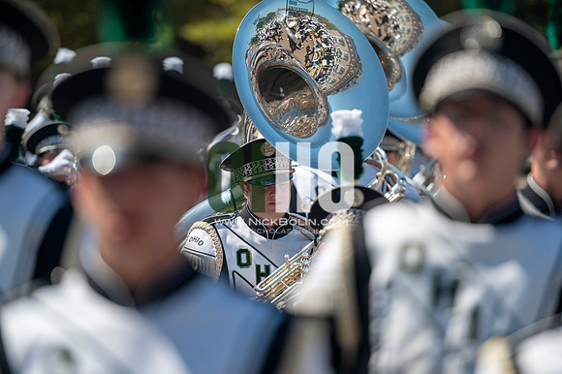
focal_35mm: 200
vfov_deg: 6.9
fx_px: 3120
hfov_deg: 10.3
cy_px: 187
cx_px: 281
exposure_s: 1/1600
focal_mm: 200
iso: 100
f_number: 2.8
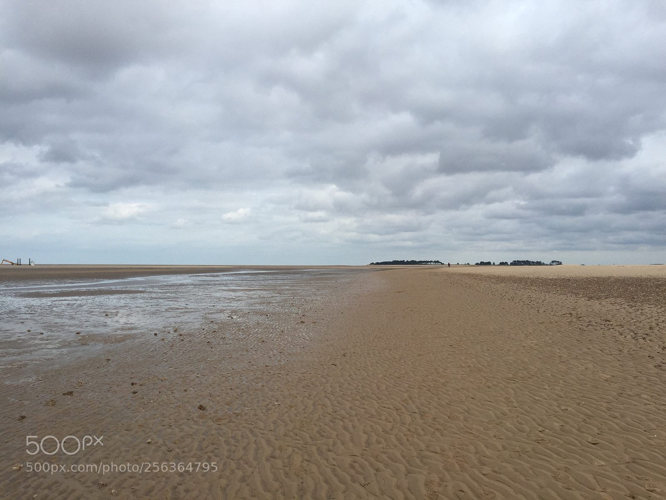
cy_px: 250
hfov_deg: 61.7
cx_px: 333
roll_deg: -0.4
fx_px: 558
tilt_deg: +1.7
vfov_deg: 48.2
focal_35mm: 29
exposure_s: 1/1980
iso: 32
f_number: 2.2
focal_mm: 4.15
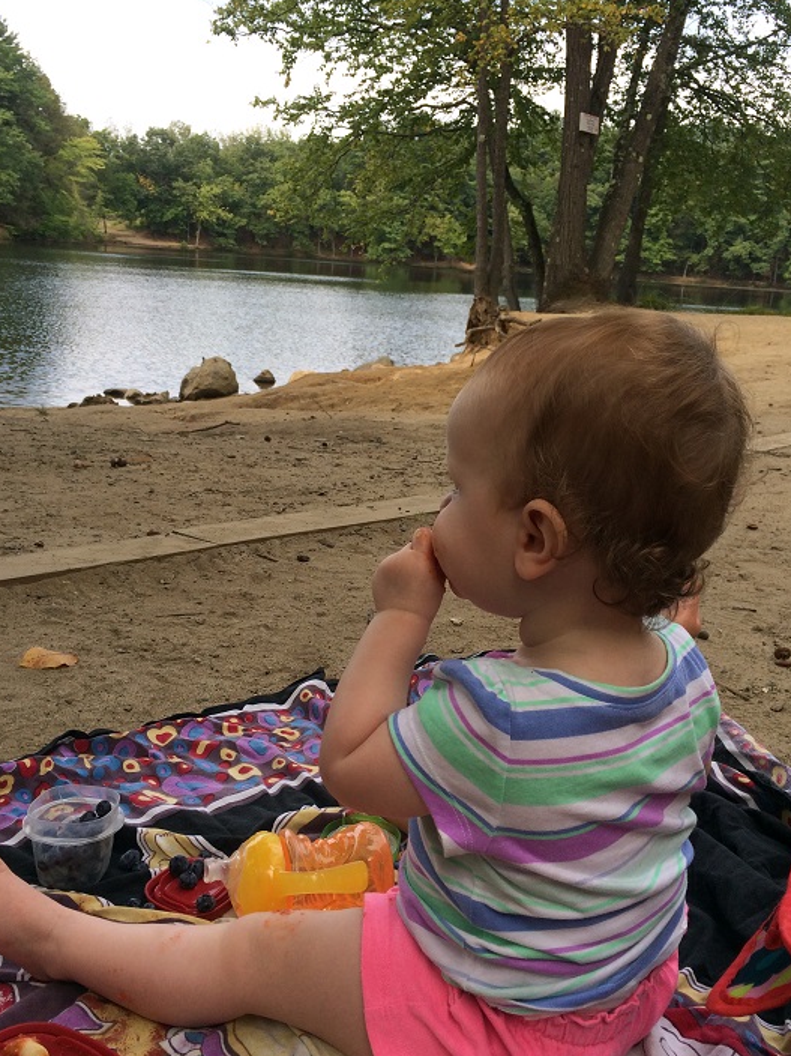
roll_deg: -3.7
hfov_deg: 42.9
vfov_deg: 55.4
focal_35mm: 33
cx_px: 384
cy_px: 527
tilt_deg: -15.5
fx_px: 1006
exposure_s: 1/578
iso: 32
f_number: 2.2
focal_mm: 4.15
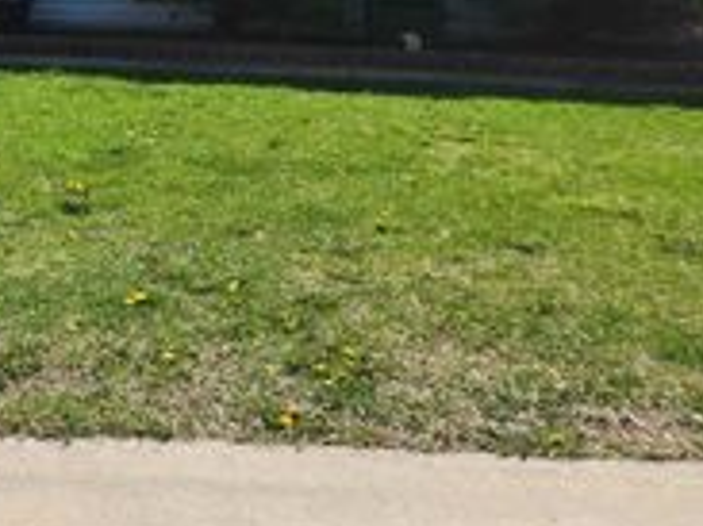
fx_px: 1279
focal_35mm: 63
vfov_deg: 21.2
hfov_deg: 27.1
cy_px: -144
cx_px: -142
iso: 20
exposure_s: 1/1844
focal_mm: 5.4
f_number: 1.8
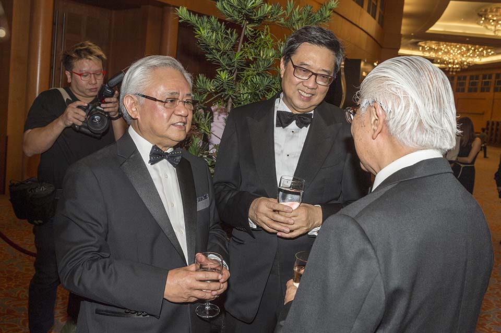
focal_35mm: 32
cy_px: 166
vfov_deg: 41.1
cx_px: 250
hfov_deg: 58.7
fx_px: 445
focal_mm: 32
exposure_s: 1/60
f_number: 8
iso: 400
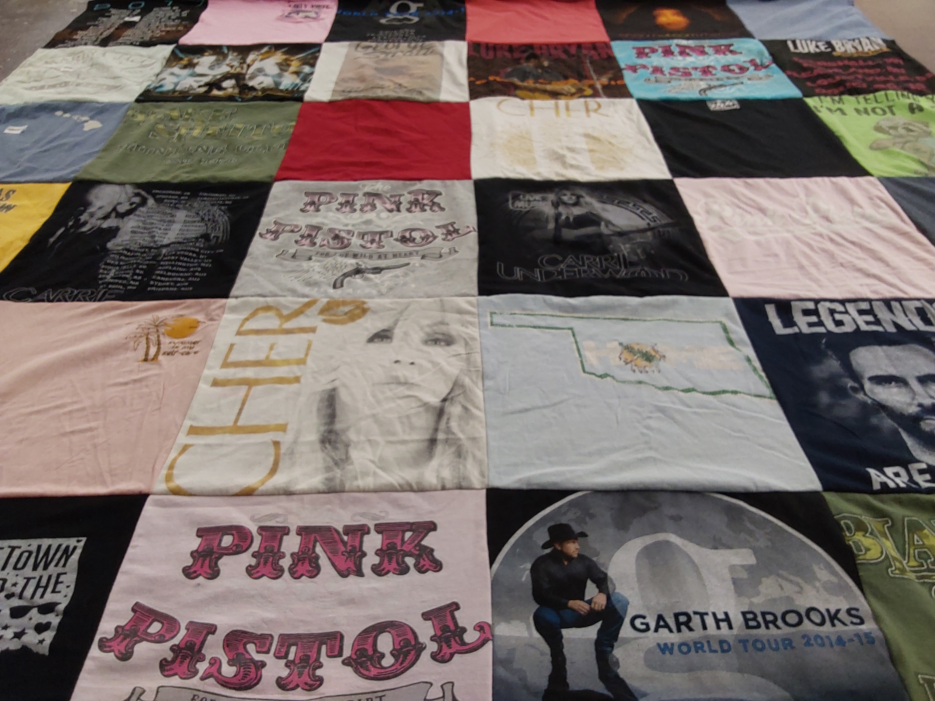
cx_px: 468
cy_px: 350
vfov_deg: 49.7
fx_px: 756
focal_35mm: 28
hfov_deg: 63.4
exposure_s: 1/60
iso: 80
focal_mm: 2.91
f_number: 1.9
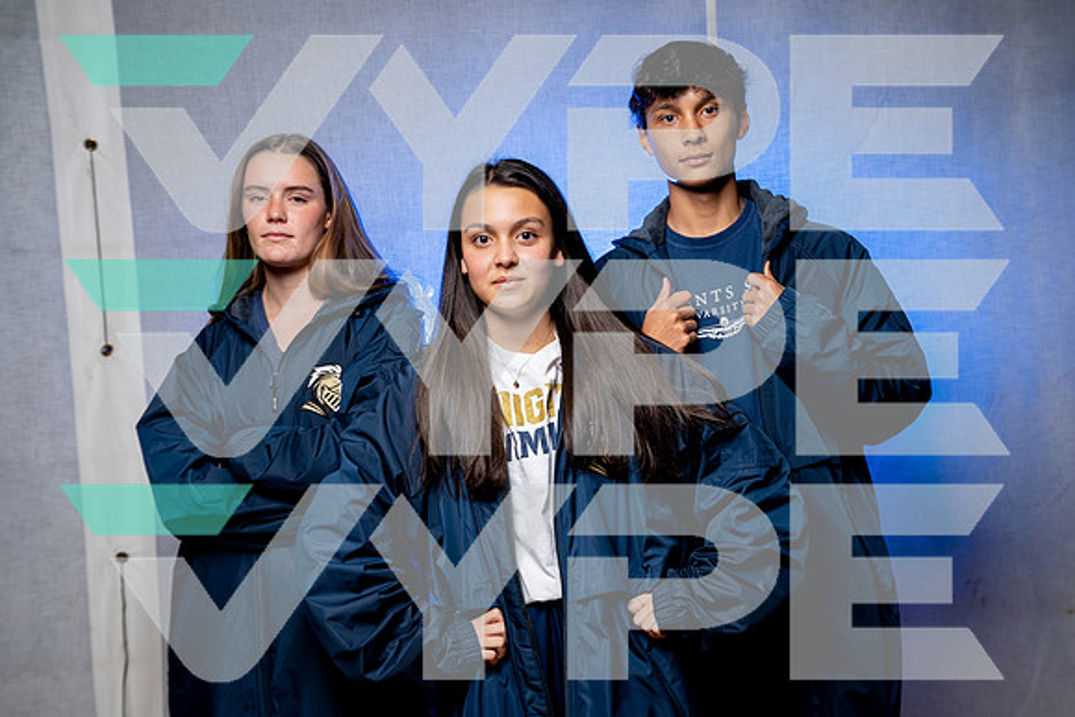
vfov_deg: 32.6
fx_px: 1225
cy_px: 358
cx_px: 538
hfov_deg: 47.4
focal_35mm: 41
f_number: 5
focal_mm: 41
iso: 100
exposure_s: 1/250
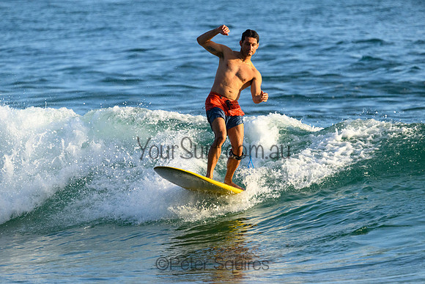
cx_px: 233
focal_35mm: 686
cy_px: 140
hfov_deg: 3.0
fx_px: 8106
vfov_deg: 2.0
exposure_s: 1/2000
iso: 2200
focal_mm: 600
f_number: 11
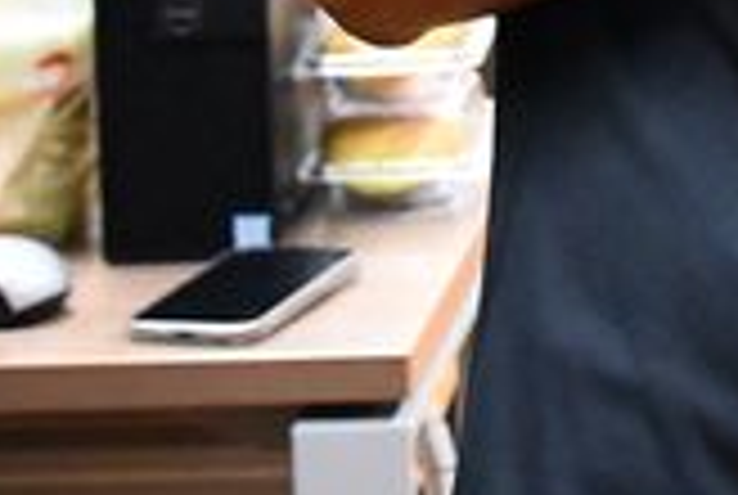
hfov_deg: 8.1
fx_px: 4990
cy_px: -506
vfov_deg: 5.6
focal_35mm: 243
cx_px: 1426
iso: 3200
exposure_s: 1/100
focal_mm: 26
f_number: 3.8
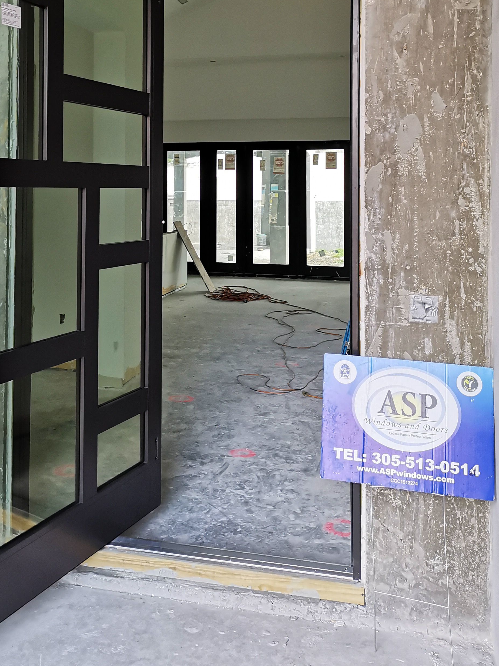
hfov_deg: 35.7
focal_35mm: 40
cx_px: 183
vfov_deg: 45.5
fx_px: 769
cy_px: 183
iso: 100
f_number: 1.8
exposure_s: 3
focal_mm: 5.58
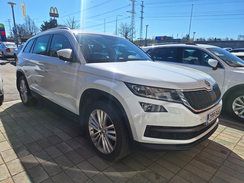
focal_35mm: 23
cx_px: 122
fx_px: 162
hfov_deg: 73.9
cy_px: 92
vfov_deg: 58.9
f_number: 1.8
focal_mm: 5.54
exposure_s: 1/4202
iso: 40
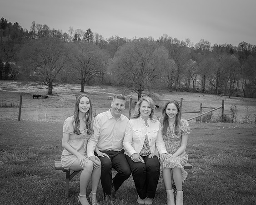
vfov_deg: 35.4
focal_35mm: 42
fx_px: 321
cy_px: 102
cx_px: 128
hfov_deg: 43.5
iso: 140
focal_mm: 24
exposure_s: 1/250
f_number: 8
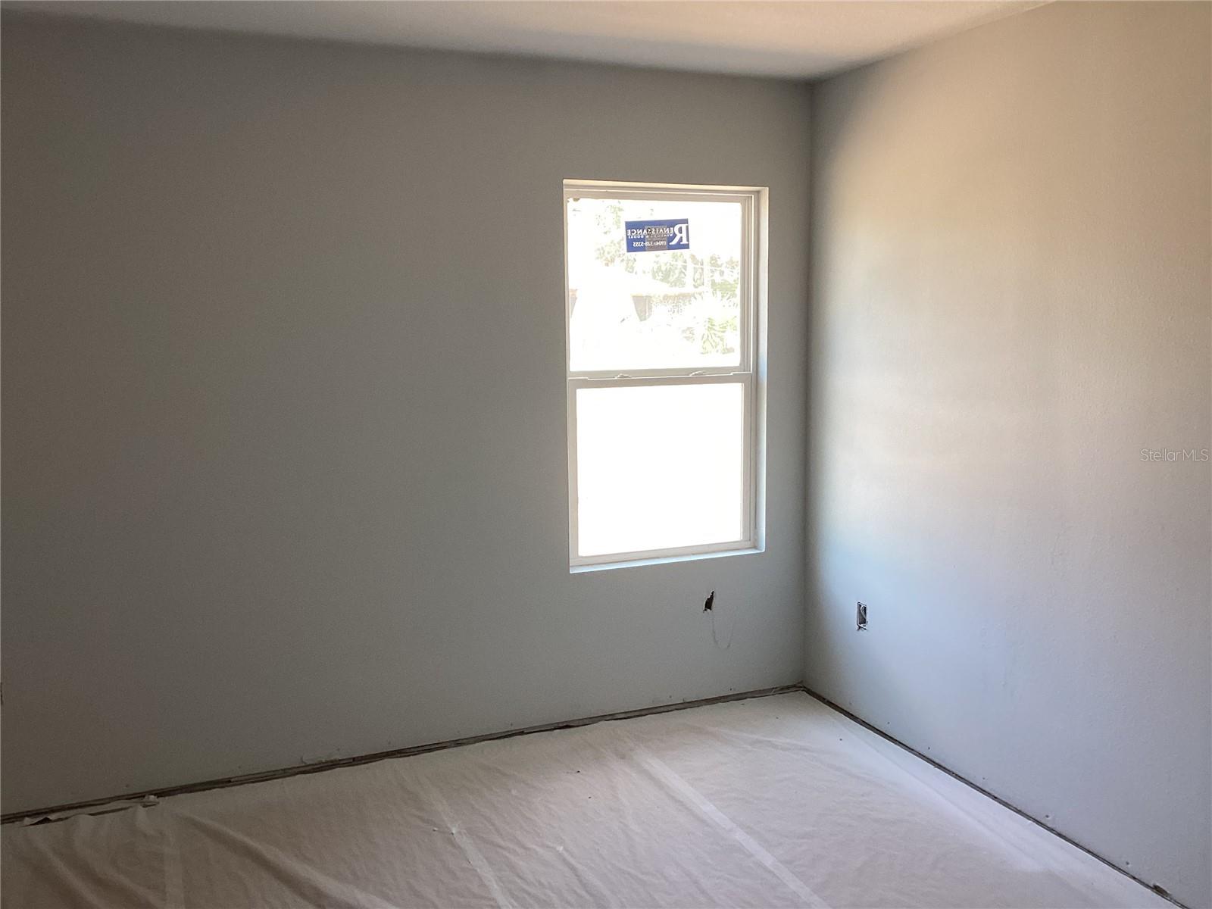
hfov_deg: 58.4
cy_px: 454
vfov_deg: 45.4
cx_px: 606
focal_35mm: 31
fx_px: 1085
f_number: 2.4
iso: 64
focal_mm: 3.3
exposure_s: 1/60
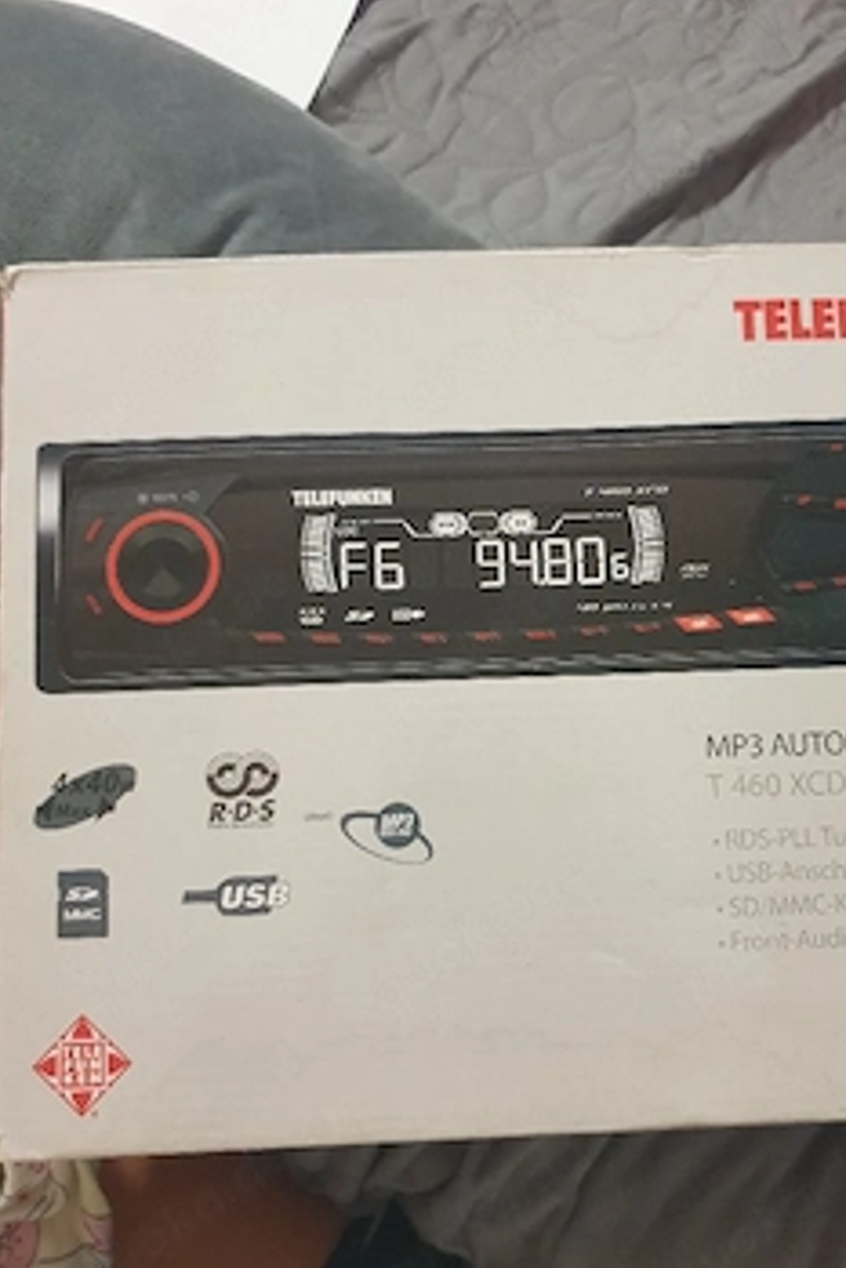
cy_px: 676
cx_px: 523
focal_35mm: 31
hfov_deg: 42.1
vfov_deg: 60.2
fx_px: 1092
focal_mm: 4.3
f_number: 1.5
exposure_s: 1/25
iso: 250
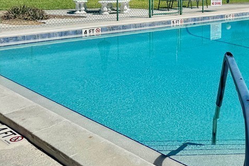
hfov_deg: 34.3
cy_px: 24
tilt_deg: -7.4
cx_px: 234
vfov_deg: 24.5
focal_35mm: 54
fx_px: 374
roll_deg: -1.0
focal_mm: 6.76
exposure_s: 1/14286
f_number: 1.78
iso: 80
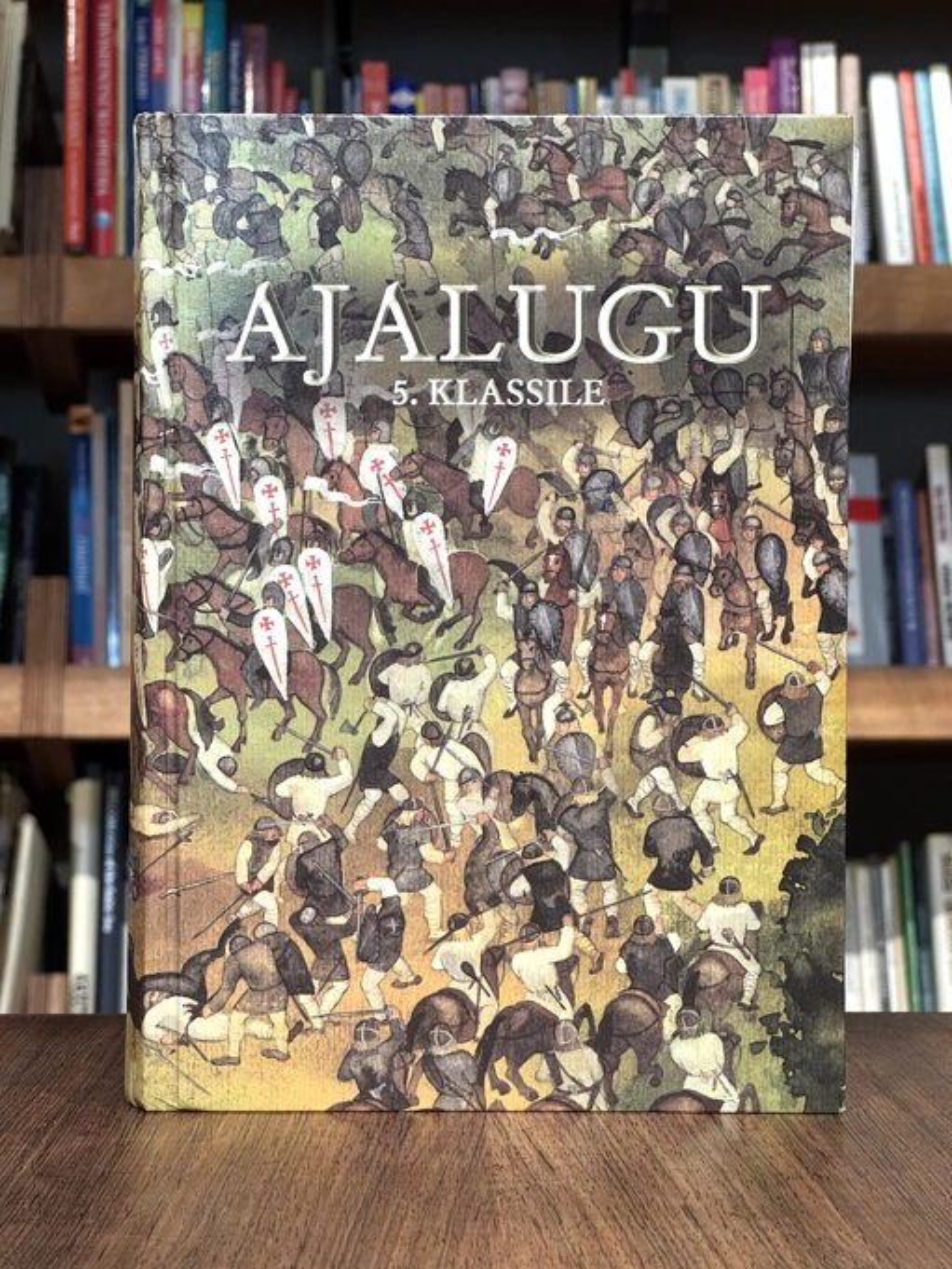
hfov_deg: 19.1
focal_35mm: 77
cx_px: 476
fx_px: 2823
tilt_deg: -2.2
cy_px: 634
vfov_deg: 25.3
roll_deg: -0.8
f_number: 2.8
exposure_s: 1/72
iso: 250
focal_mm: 9
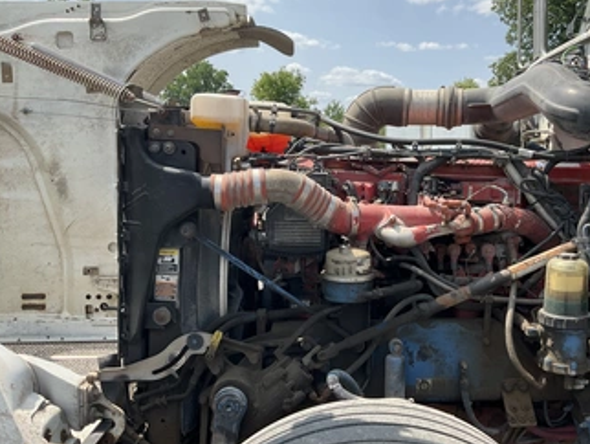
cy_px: 229
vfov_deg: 39.7
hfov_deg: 50.9
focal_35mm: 36
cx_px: 357
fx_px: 614
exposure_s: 1/962
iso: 25
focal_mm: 3
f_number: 1.8
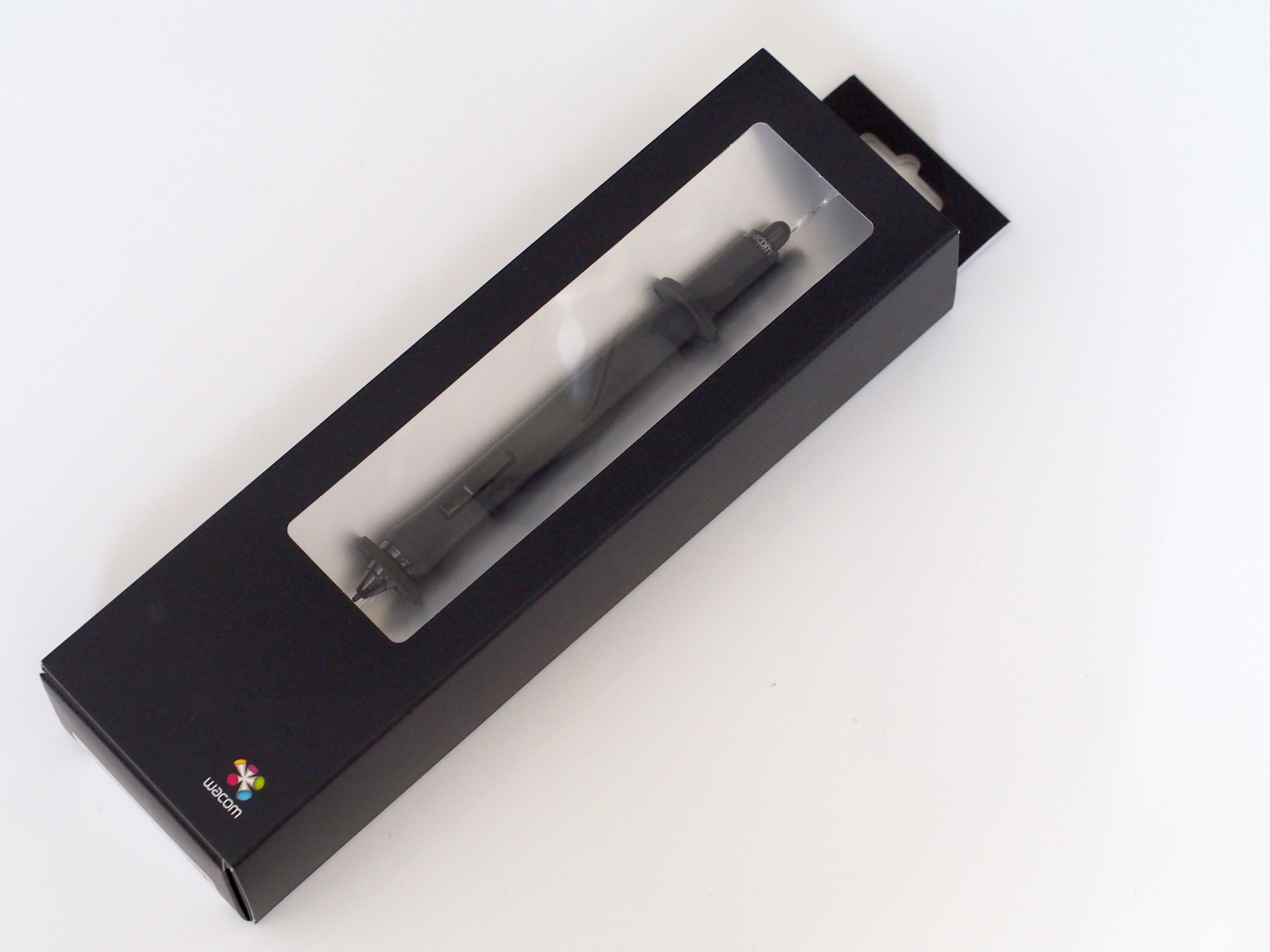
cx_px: 635
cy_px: 476
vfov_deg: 12.3
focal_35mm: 120
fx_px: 4403
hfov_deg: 16.4
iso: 1600
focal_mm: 60
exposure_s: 1/15
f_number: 4
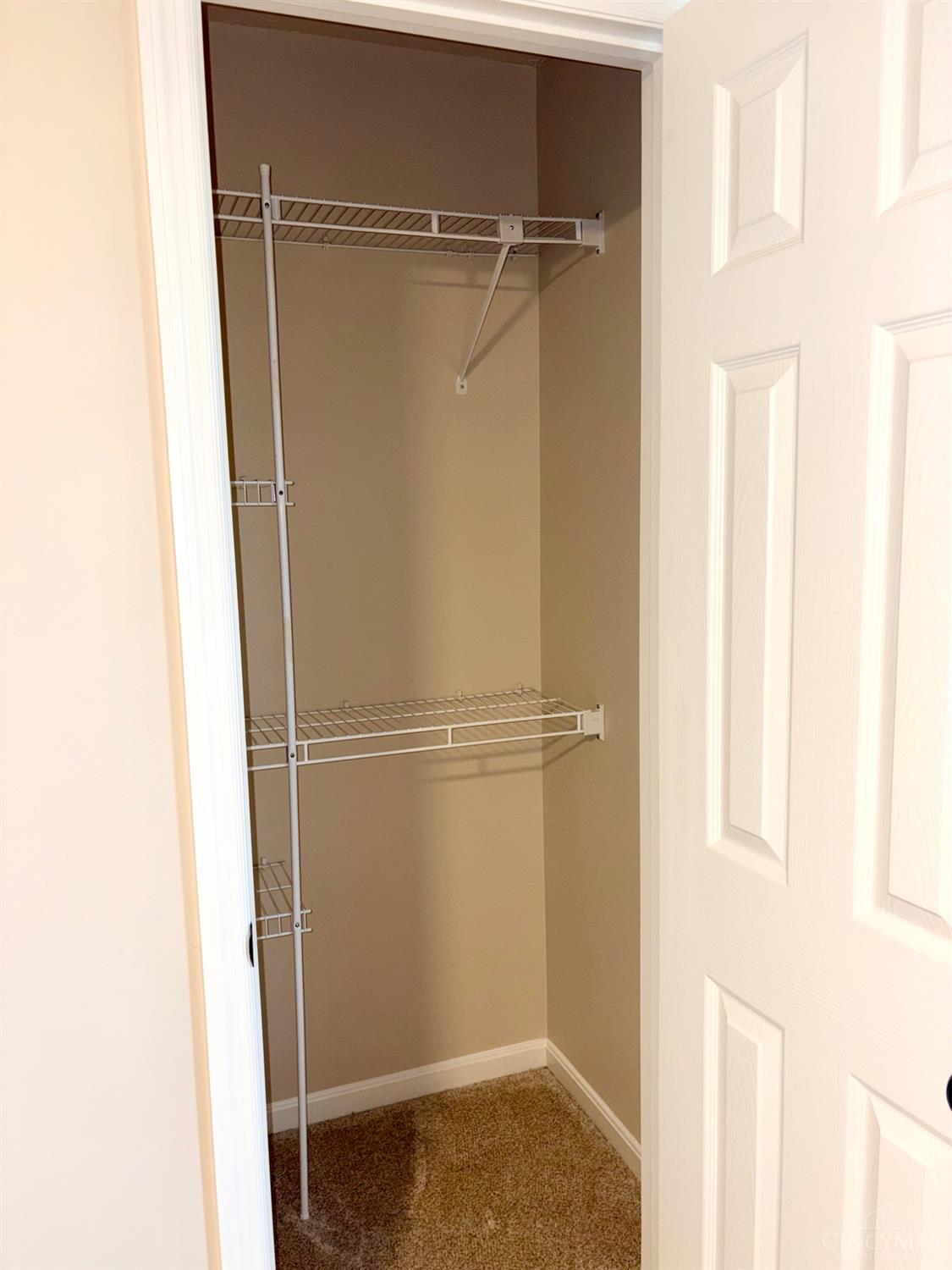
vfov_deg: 67.3
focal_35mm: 26
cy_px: 635
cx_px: 476
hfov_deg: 53.1
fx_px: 953
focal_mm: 5.96
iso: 50
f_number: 1.6
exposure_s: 1/28
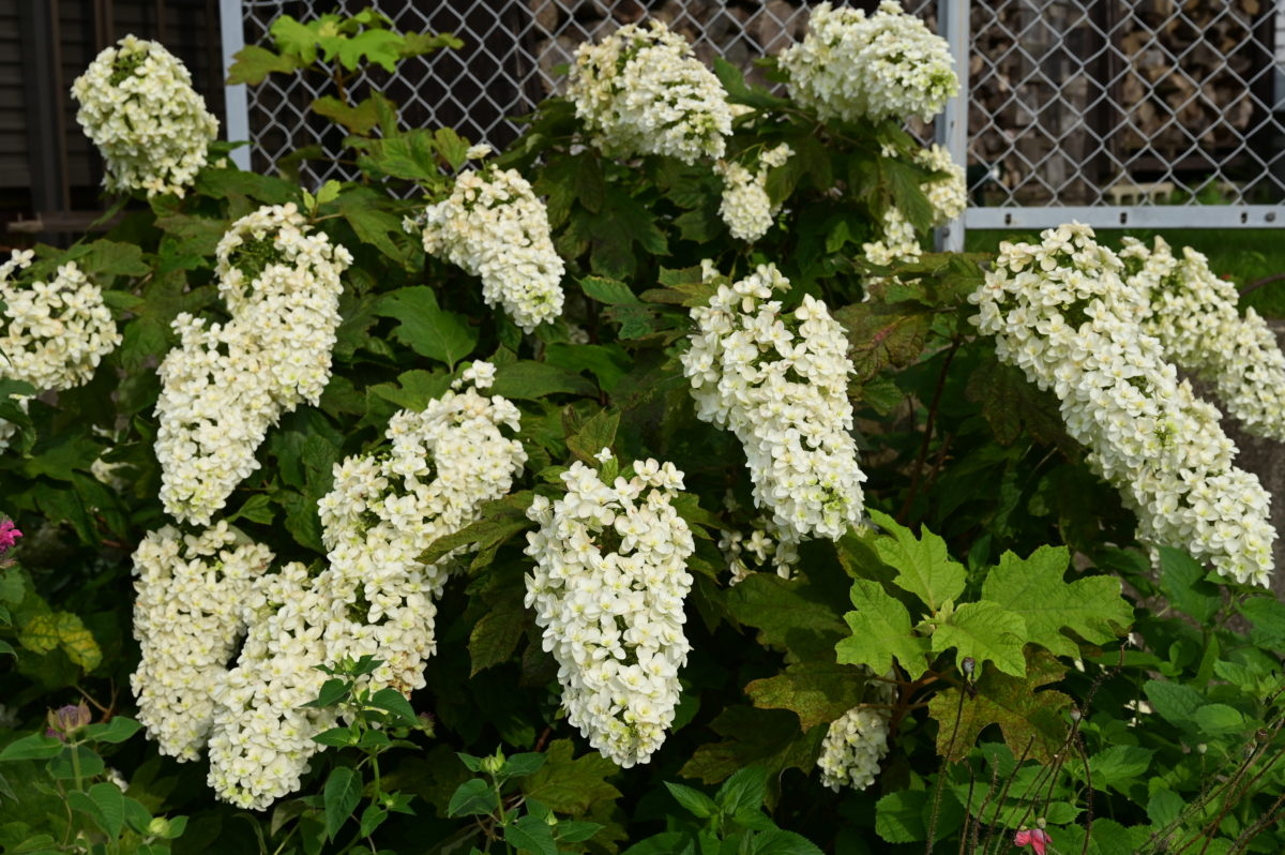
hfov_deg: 43.6
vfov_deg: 29.8
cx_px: 642
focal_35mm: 45
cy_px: 428
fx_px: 1605
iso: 200
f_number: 8
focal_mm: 45
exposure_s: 1/640
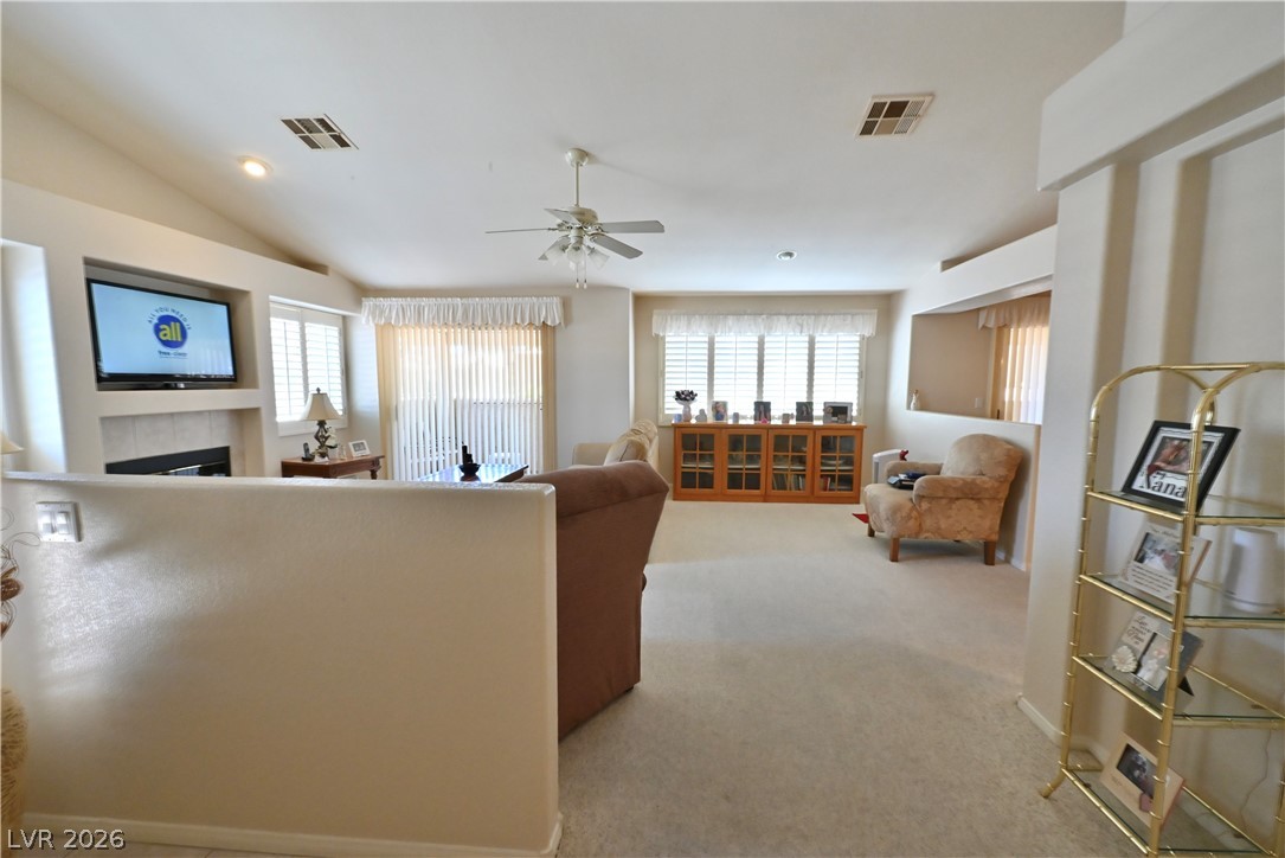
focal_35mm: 14
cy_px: 429
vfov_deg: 81.2
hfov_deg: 104.2
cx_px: 642
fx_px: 500
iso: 6400
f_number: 20
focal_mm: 14
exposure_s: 1/30
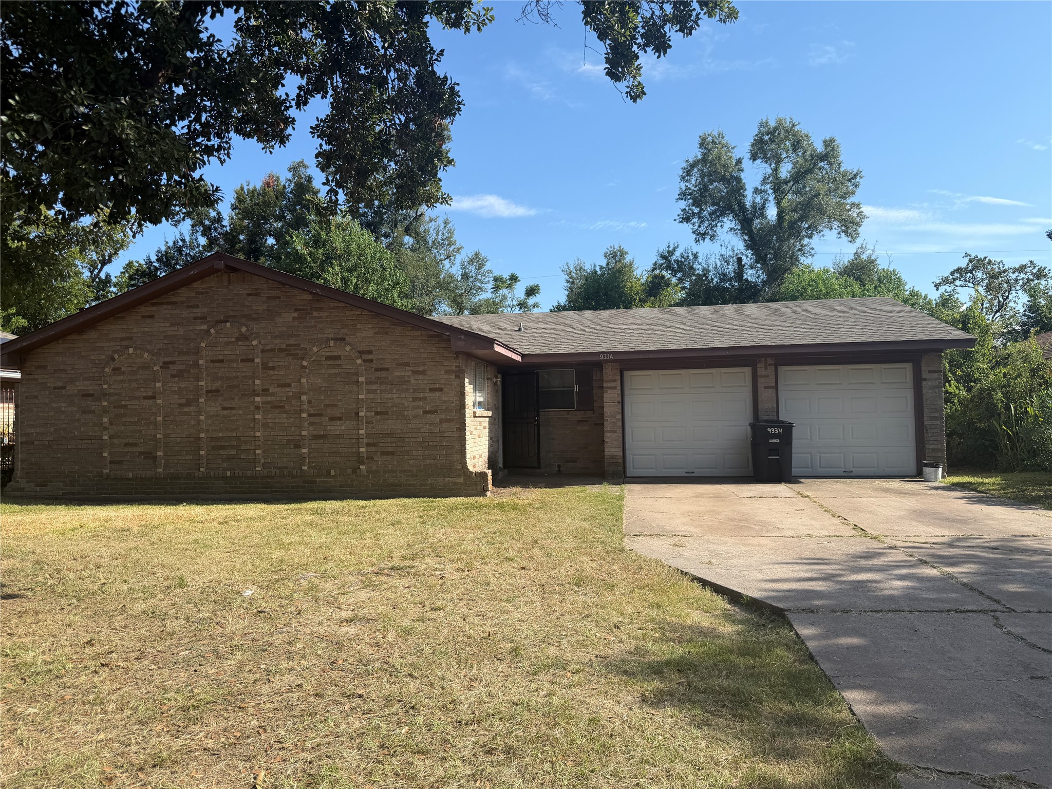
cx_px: 526
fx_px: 729
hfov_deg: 71.6
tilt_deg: +2.4
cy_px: 394
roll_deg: +1.0
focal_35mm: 24
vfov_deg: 56.8
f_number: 1.78
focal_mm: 6.76
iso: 80
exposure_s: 1/3279
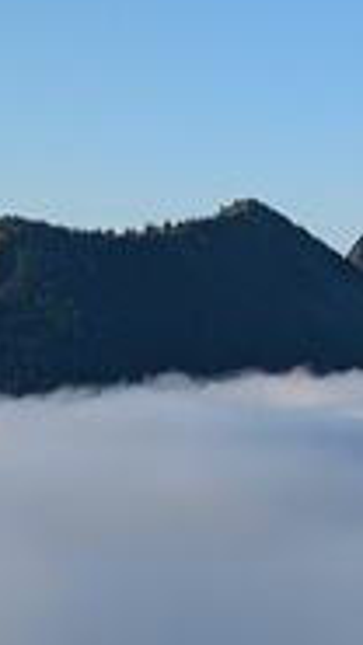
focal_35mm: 162
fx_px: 2773
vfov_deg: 13.2
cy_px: 98
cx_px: 297
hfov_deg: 7.5
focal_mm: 6.9
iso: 24
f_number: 1.68
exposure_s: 1/756
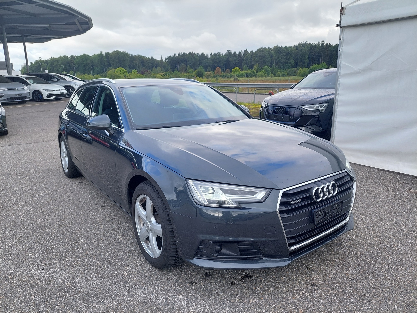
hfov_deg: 71.6
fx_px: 289
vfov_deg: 56.8
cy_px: 156
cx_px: 208
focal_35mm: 24
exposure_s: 1/375
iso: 40
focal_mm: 5.23
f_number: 1.8
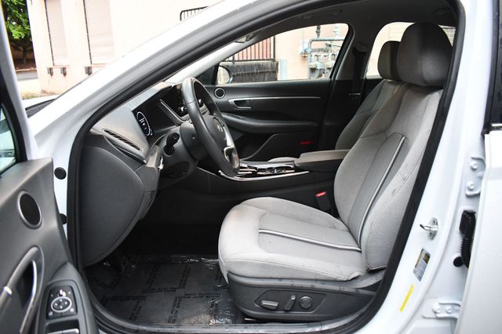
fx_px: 376
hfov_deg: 67.4
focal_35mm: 27
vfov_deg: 47.9
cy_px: 167
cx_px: 251
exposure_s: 1/125
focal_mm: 18
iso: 2500
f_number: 3.5
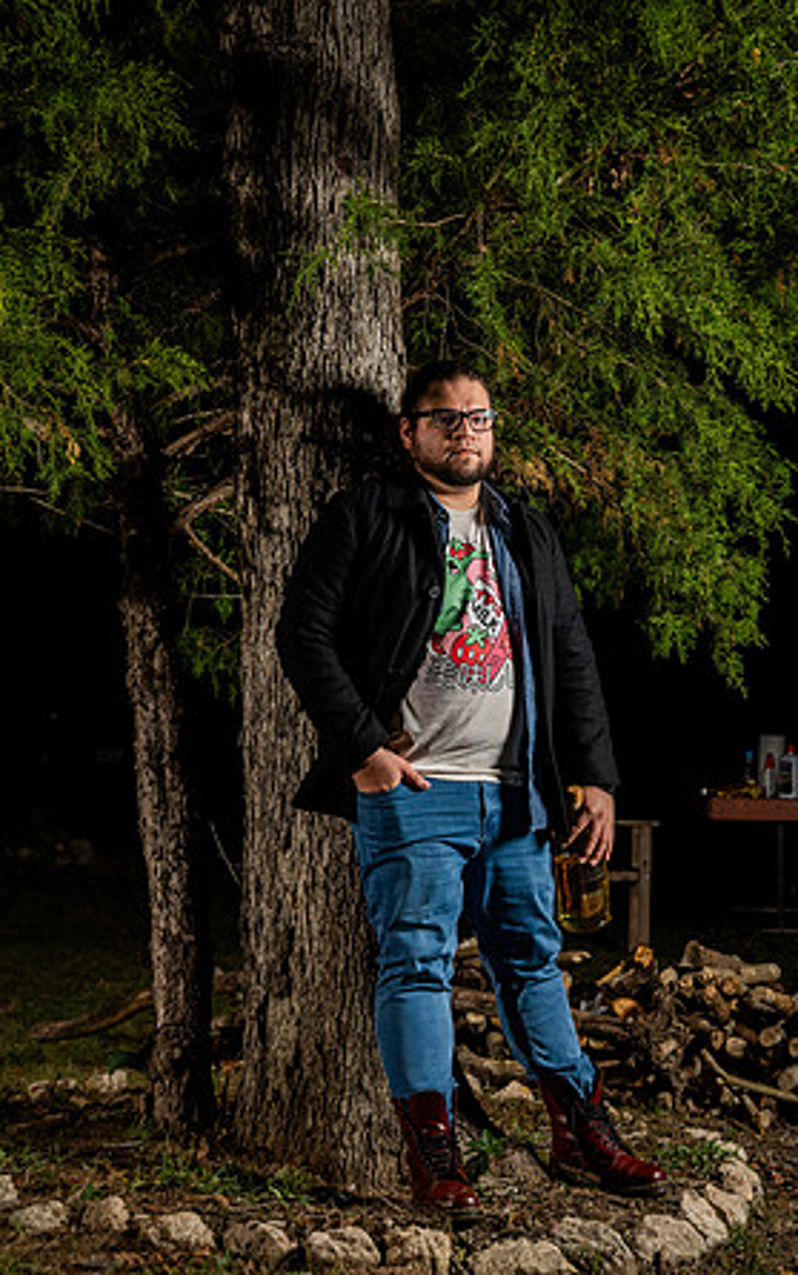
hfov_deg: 18.4
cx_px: 451
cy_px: 635
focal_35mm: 71
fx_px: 2469
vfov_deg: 29.0
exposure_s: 1/250
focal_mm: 46
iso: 500
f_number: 5
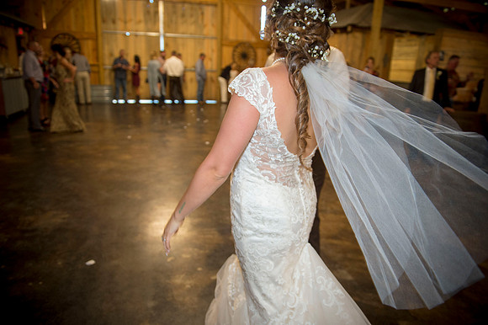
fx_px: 325
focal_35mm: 24
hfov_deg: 73.8
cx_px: 244
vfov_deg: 53.1
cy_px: 162
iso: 1600
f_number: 3.2
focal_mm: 24
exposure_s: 1/125
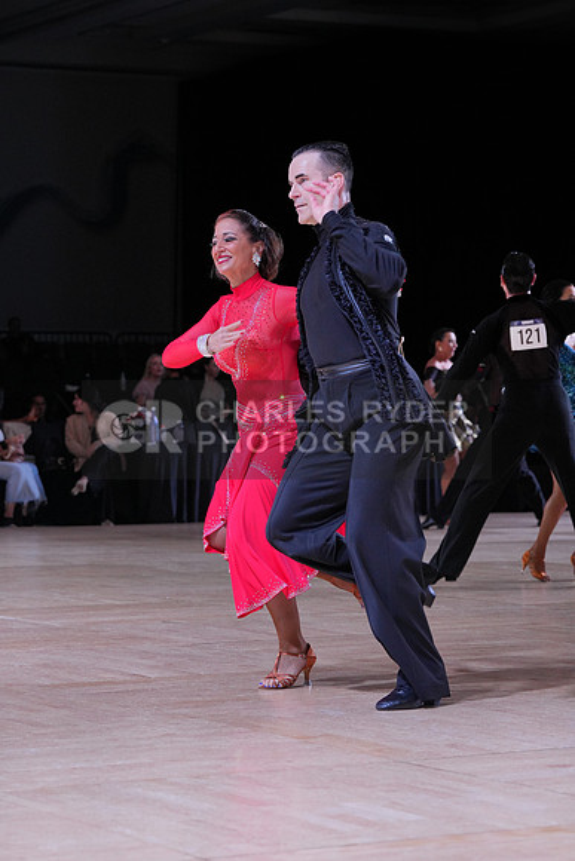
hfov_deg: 12.5
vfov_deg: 18.6
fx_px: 2634
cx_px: 288
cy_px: 430
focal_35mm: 110
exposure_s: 1/400
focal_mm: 110
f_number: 6.3
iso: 2000
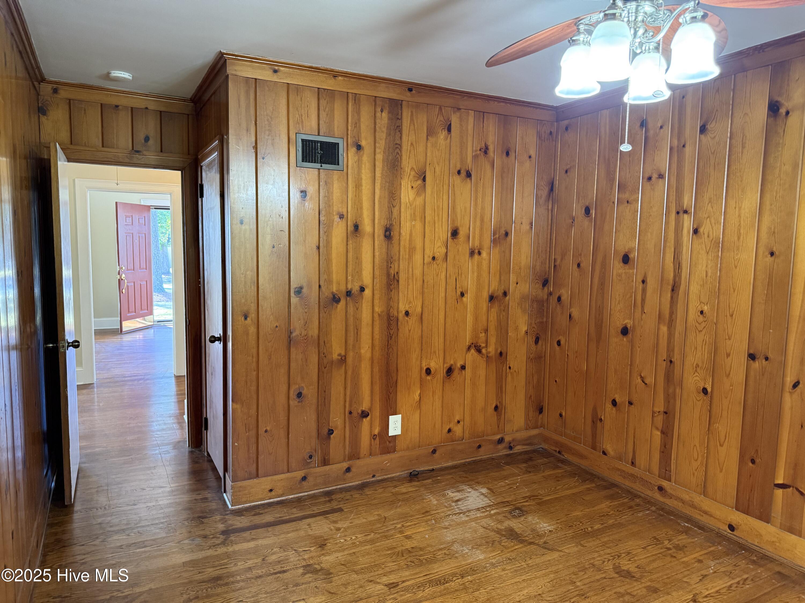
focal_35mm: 24
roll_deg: -0.9
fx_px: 558
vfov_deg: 56.8
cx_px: 402
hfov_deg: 71.6
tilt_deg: -5.1
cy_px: 302
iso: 400
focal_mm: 6.76
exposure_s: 1/60
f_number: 1.78
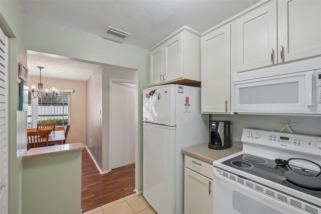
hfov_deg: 98.6
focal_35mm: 16
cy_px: 107
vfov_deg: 75.5
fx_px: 138
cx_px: 160
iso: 400
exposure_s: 1/15
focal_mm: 15.5
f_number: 8
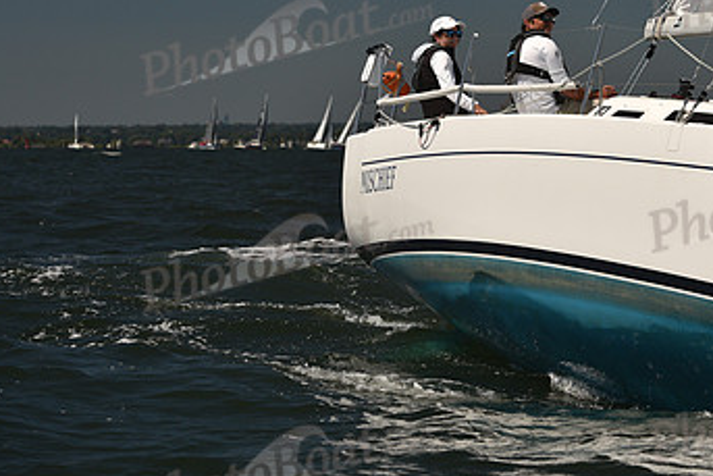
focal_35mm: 196
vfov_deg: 7.0
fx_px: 3883
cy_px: 120
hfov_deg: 10.5
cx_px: 543
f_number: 5.6
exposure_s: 1/1250
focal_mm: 116
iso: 250
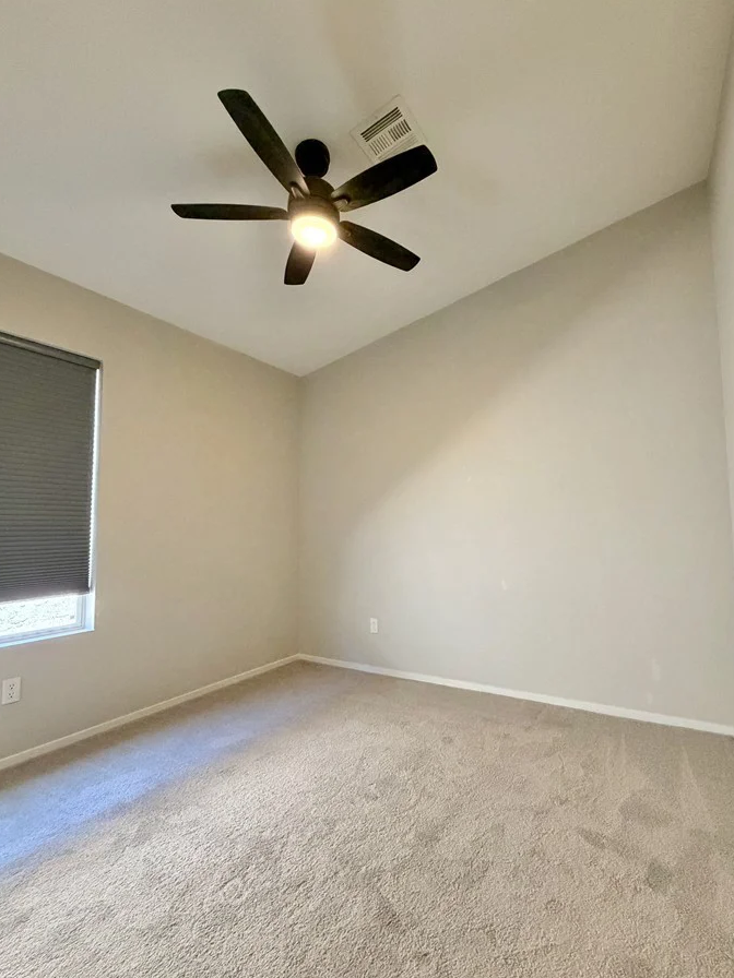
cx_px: 410
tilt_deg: +5.1
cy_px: 496
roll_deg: +0.7
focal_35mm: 16
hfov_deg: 77.8
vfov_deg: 94.5
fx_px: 452
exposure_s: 1/60
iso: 500
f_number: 2.2
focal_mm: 2.22
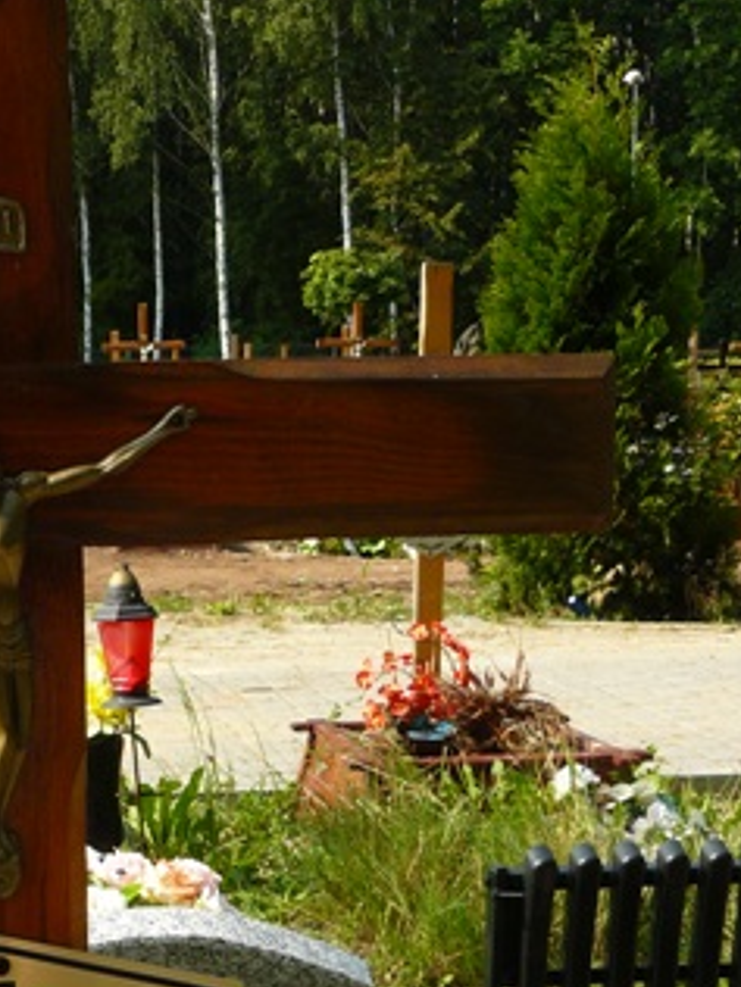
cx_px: -3
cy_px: 803
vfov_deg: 26.1
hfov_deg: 19.6
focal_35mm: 73
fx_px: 2084
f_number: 5.6
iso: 100
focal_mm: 6
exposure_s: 1/200
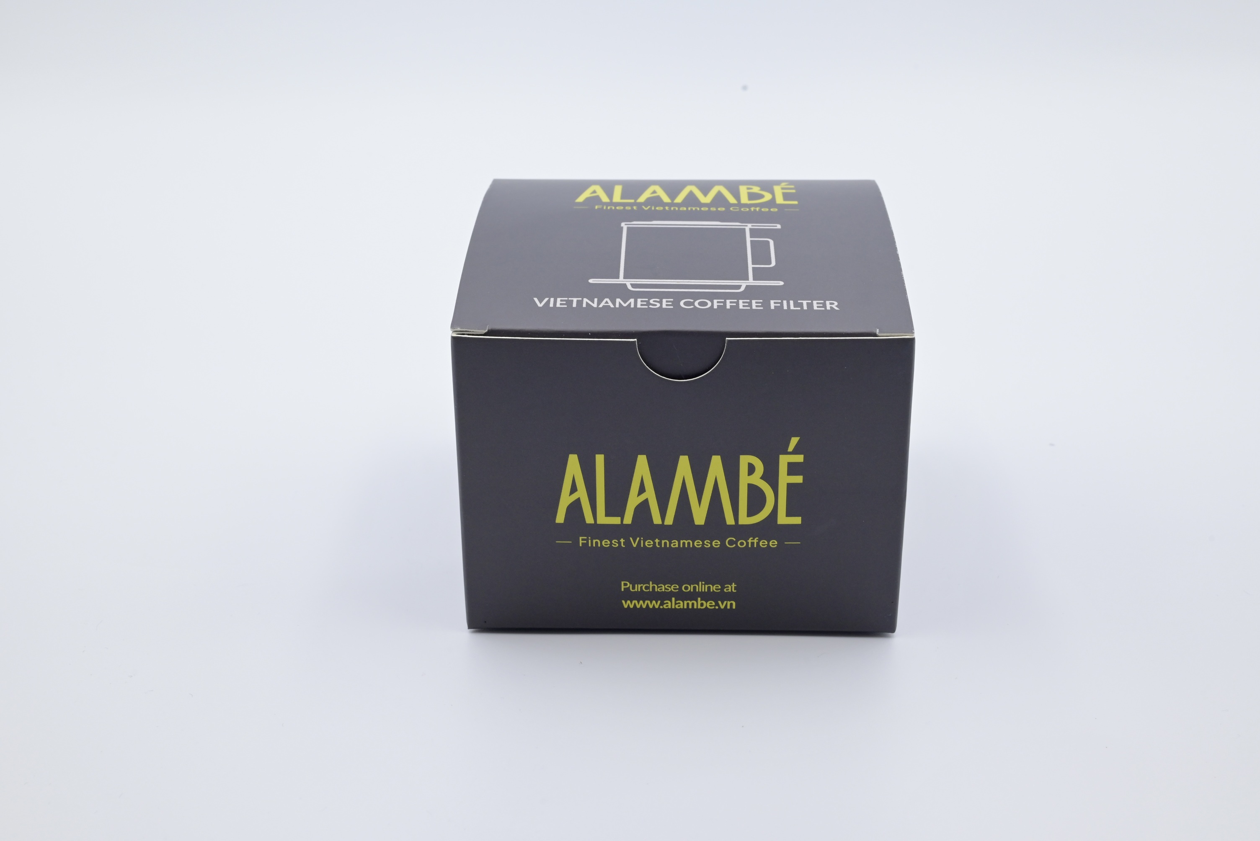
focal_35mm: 50
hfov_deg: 39.6
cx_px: 630
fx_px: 1751
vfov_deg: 27.0
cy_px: 420
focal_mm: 50
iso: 900
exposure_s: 1/50
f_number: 16
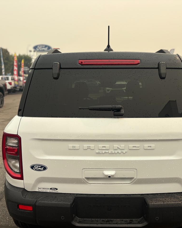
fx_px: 229
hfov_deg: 43.2
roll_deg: +1.1
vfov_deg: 52.8
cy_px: 114
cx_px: 105
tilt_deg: -4.9
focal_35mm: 34
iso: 50
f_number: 1.6
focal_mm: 5.96
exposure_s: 1/3279
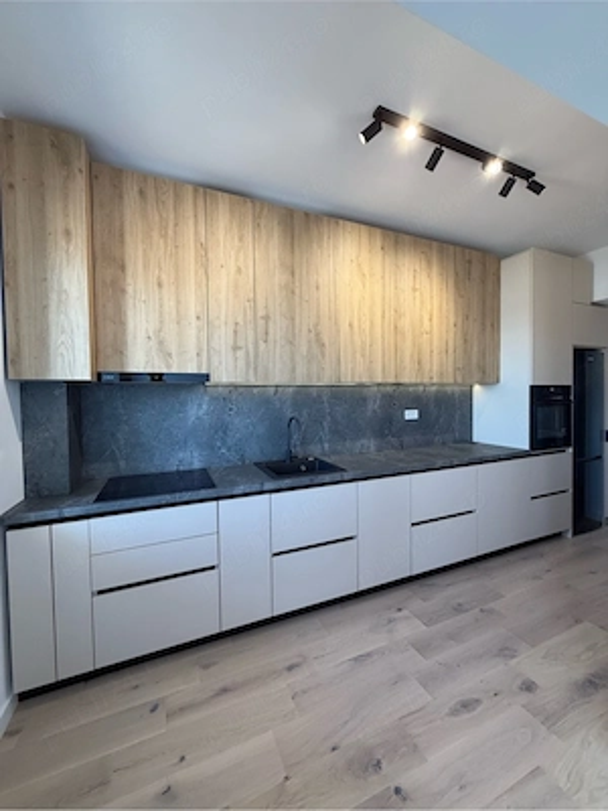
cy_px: 406
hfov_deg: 85.7
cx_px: 304
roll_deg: +0.9
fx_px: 328
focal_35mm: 14
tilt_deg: -0.8
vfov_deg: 102.1
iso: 160
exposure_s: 1/78
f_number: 2.2
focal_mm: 2.22
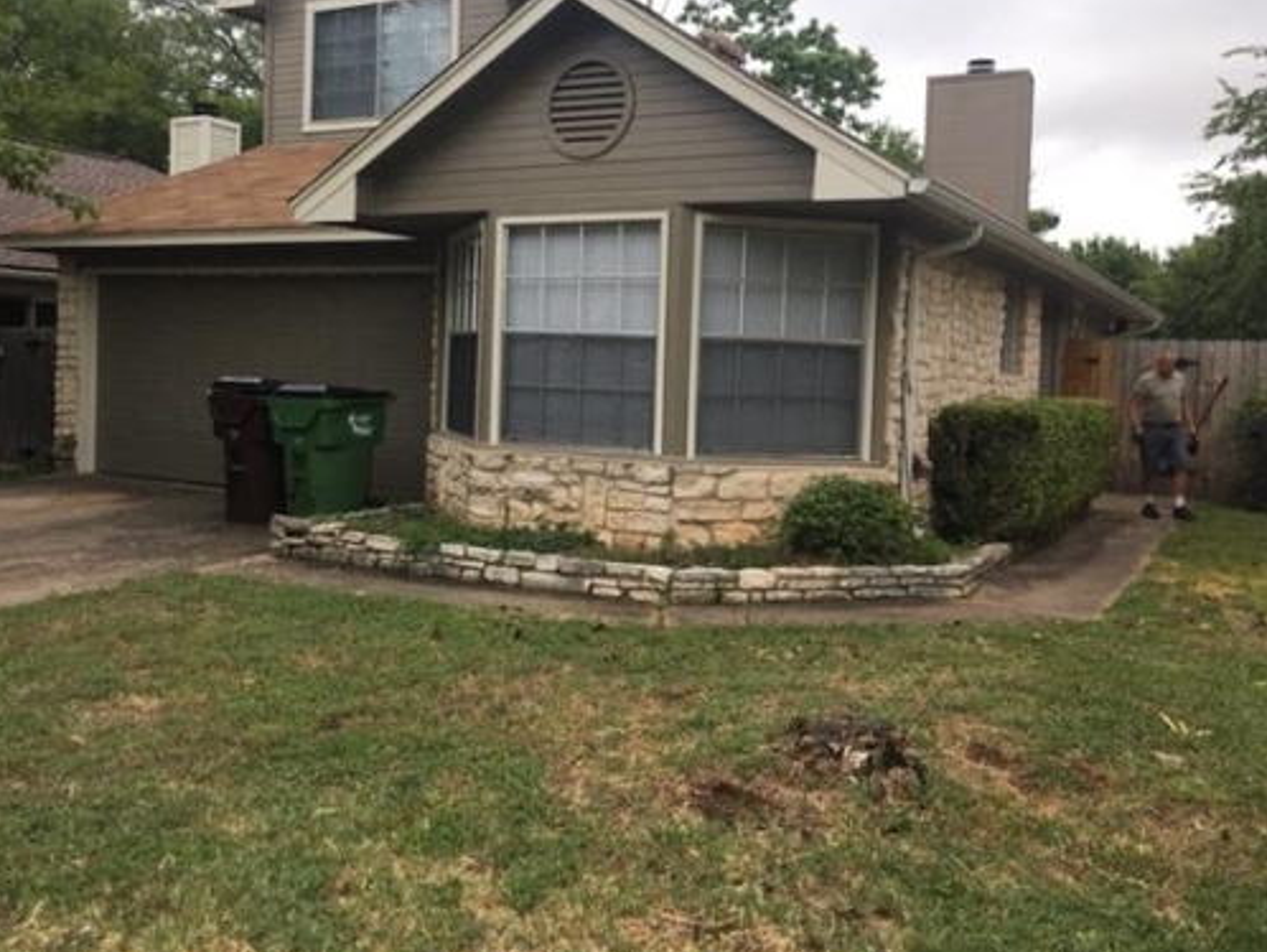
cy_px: 407
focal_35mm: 34
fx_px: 1245
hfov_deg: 53.7
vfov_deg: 41.7
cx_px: 529
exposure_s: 1/30
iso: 40
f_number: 2.2
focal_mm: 4.15
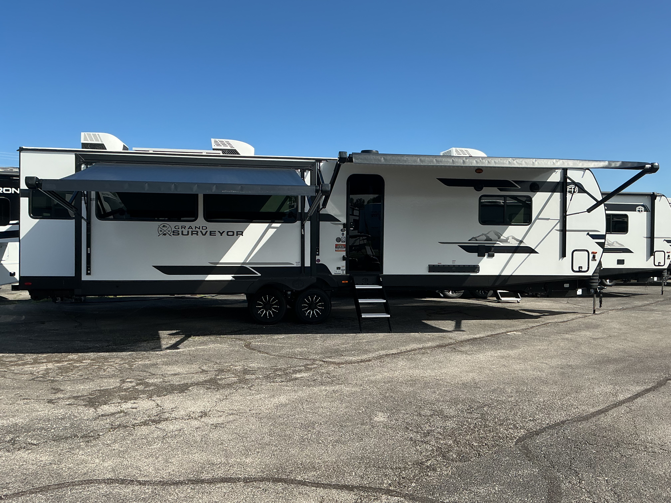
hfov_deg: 61.7
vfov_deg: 48.2
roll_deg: +0.9
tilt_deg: -0.3
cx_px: 336
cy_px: 252
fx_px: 562
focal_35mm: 29
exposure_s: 1/1626
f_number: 1.8
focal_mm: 3
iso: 25
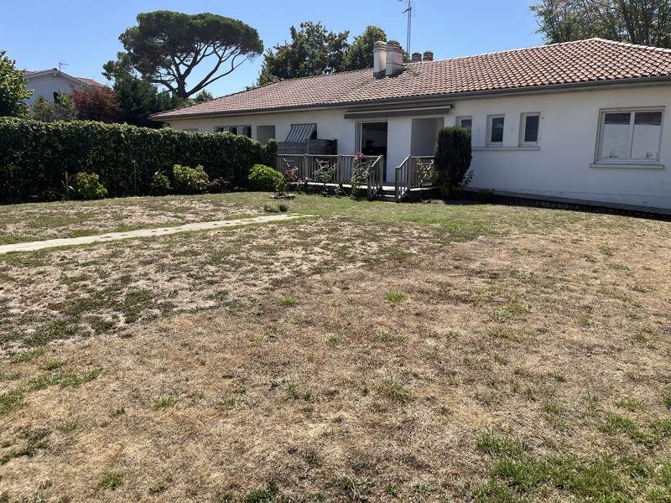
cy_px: 252
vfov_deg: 53.1
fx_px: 504
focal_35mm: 26
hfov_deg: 67.3
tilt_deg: -10.5
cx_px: 336
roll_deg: -0.5
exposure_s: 1/2755
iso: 50
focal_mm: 5.1
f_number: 1.6
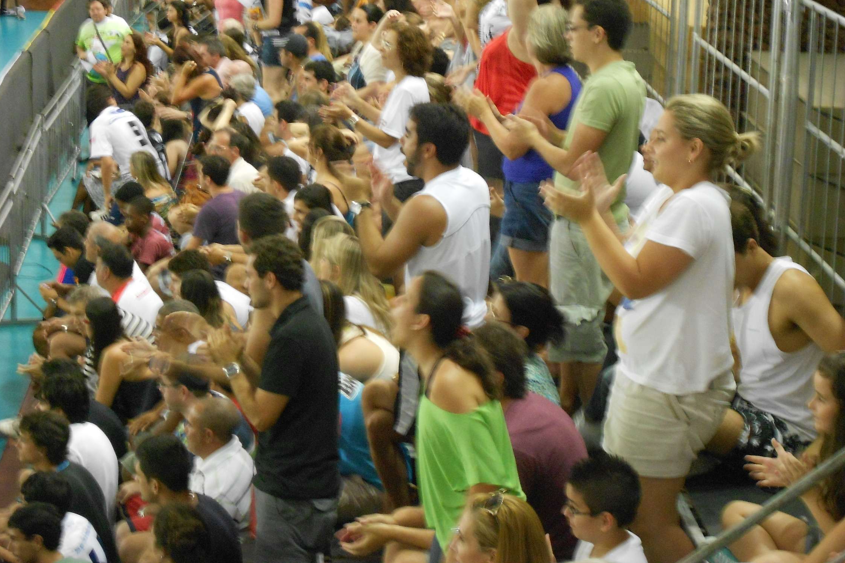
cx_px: 421
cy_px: 246
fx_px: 2112
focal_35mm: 90
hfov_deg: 22.6
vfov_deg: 15.2
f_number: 6.3
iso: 400
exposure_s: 1/13
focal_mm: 15.4
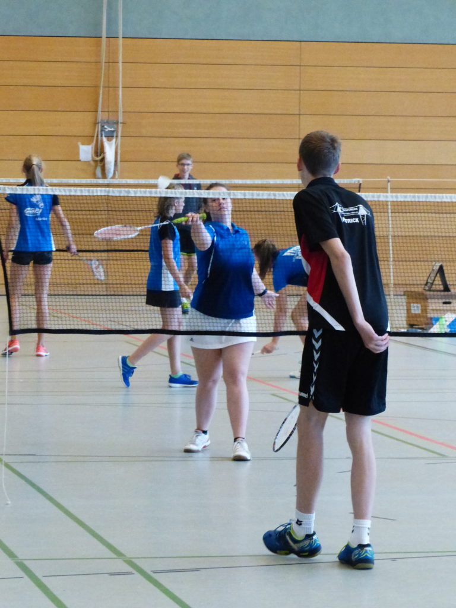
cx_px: 228
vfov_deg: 12.0
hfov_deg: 9.0
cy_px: 304
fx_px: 2898
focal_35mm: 165
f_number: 4
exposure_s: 1/160
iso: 1600
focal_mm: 29.6
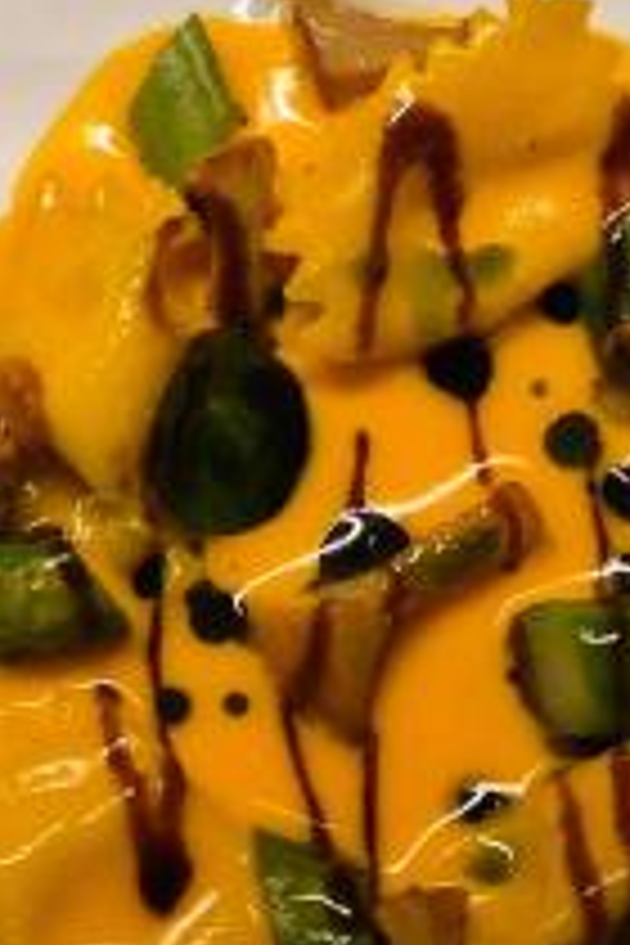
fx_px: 2389
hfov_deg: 15.0
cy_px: 176
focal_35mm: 91
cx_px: 212
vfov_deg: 22.1
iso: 160
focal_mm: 5.4
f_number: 1.8
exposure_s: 1/180
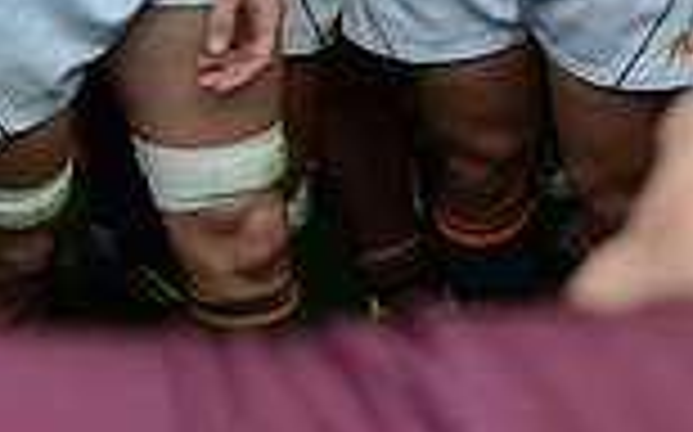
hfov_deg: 22.5
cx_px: 279
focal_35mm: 92
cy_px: -412
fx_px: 1736
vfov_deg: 12.6
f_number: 3.5
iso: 1000
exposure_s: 1/400
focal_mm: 24
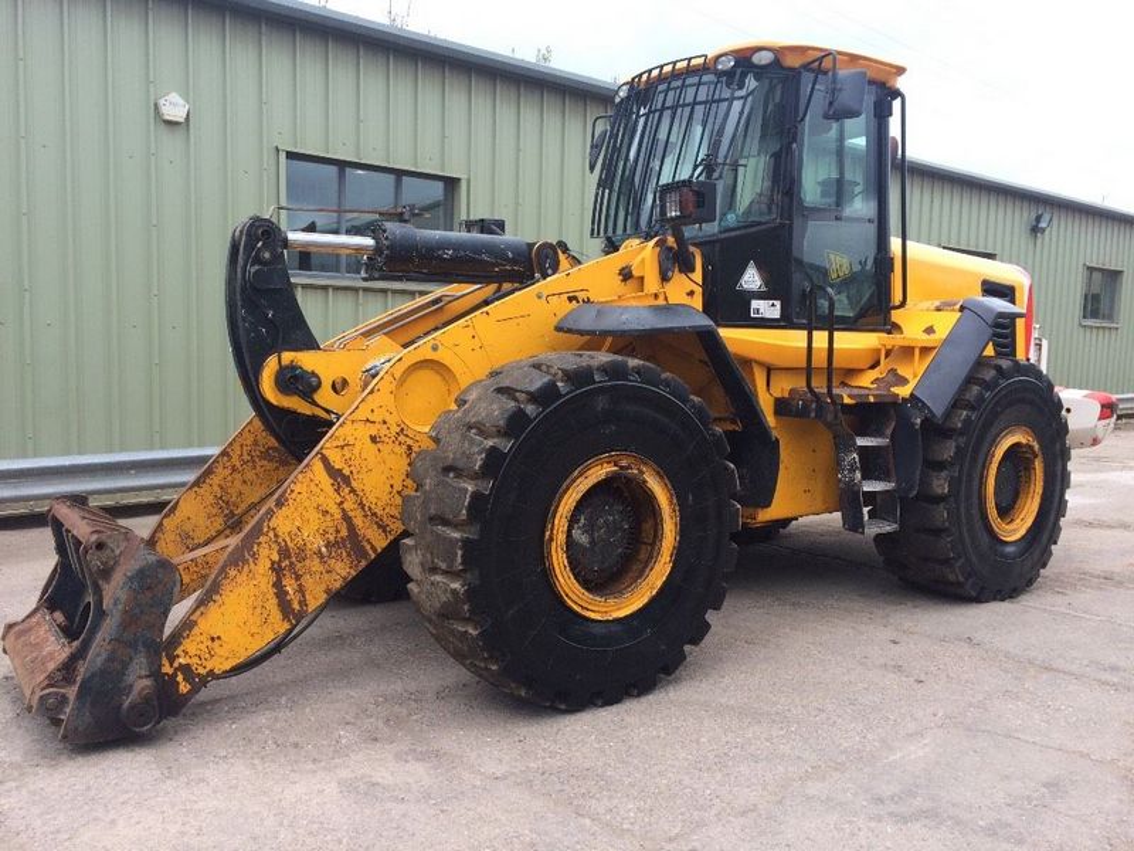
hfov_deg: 61.7
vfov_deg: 48.2
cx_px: 567
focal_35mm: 29
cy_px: 426
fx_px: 950
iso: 32
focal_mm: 4.15
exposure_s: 1/391
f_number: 2.2
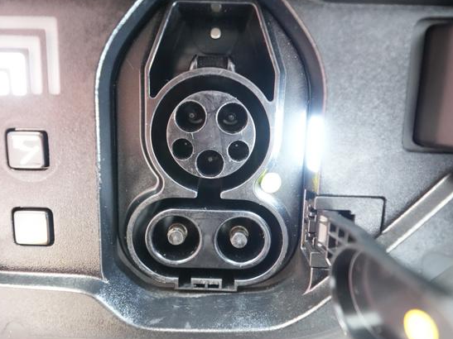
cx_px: 219
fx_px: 353
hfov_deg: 65.3
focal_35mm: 27
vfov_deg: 51.3
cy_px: 170
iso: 12800
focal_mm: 24
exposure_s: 1/30
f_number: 2.8
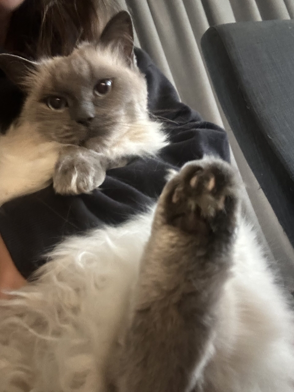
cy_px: 196
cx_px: 147
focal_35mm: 30
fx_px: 340
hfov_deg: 46.8
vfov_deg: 60.0
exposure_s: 1/20
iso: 500
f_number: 1.9
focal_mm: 2.69
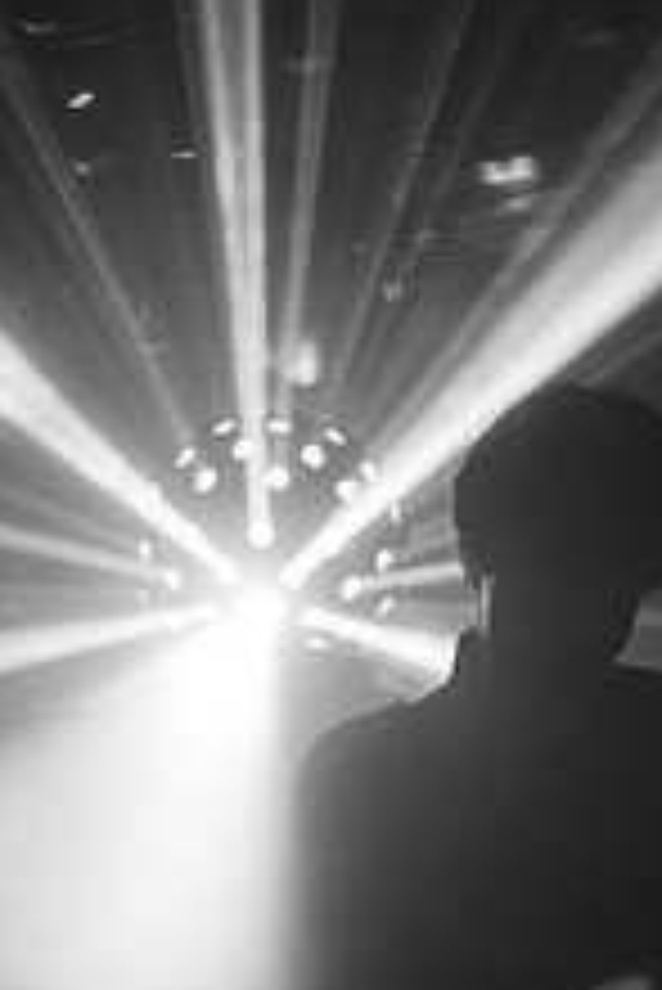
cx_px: 396
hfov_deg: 10.0
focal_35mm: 137
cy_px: 812
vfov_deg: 14.9
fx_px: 3773
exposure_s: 1/100
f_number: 3.2
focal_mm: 52
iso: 2000
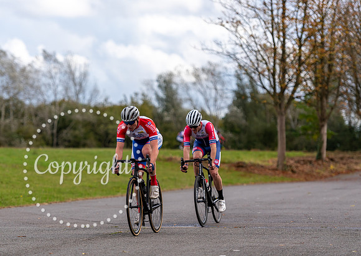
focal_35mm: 176
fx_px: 1802
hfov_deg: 11.4
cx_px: 139
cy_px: 145
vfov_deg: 8.1
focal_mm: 135
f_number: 2.8
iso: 160
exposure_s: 1/2500
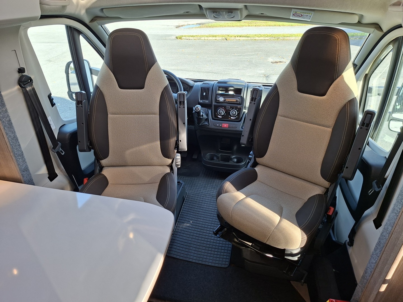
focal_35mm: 23
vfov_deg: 58.9
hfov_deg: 73.9
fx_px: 268
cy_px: 151
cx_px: 202
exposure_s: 1/127
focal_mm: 5.54
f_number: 1.8
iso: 50
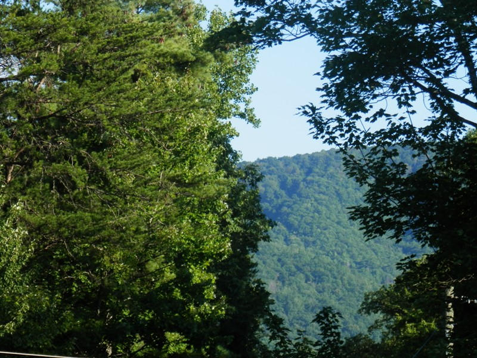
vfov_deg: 7.3
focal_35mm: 204
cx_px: 238
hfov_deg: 9.7
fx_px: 2811
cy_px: 179
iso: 80
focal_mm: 36.5
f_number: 5.9
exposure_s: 1/160
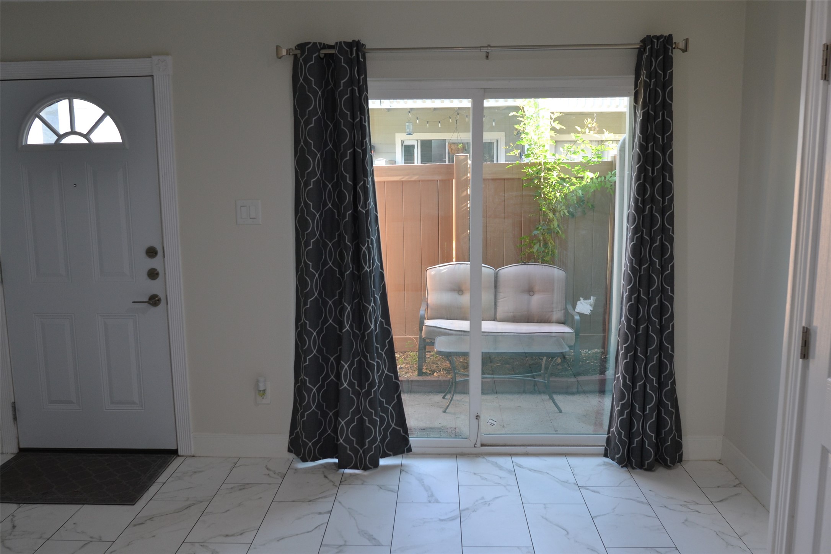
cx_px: 416
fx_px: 692
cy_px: 277
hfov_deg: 61.9
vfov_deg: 43.6
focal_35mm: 30
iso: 400
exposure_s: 1/80
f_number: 4.5
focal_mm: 20
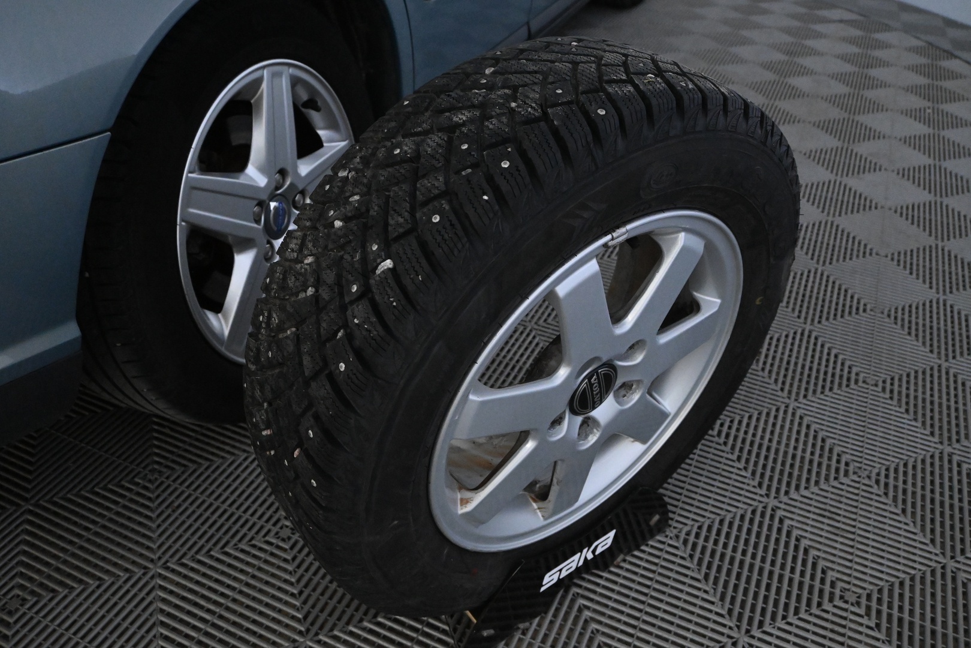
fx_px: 789
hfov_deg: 63.2
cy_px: 324
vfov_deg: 44.6
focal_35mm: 29
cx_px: 486
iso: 6400
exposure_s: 1/200
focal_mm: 19.5
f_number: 5
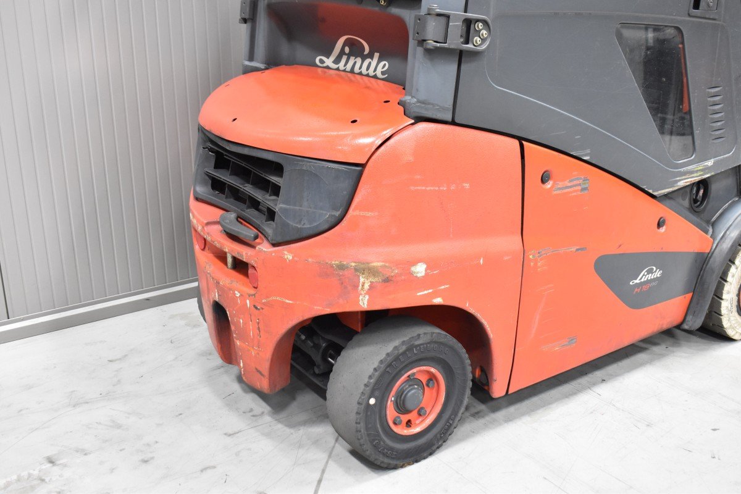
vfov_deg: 34.2
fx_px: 803
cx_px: 370
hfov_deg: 49.6
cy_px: 247
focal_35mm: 39
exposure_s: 1/20
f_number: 5
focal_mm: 26
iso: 1600
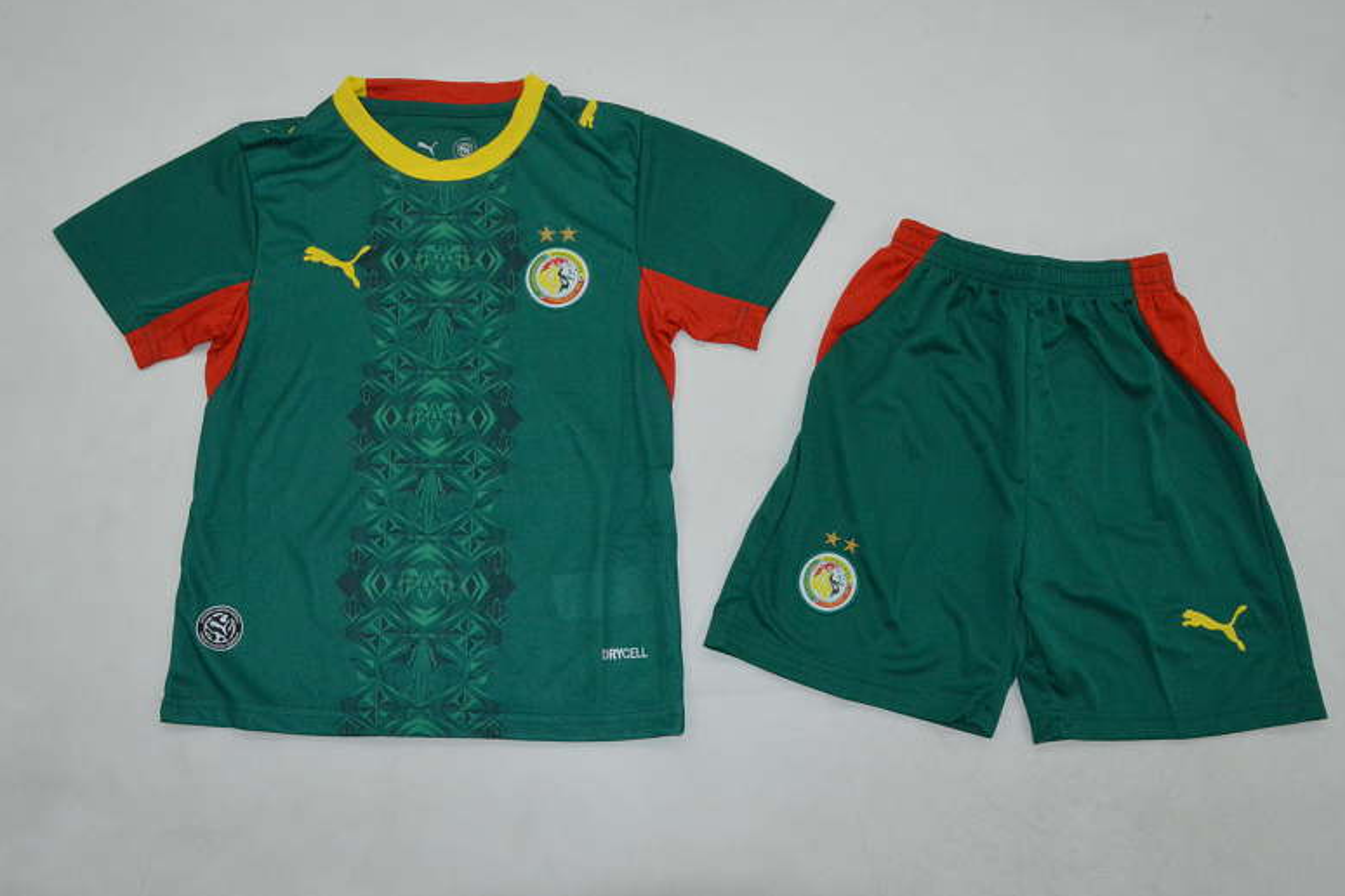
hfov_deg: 57.9
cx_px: 693
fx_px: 1215
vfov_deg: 40.5
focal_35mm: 33
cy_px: 439
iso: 3200
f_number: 25
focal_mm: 21
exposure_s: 1/200
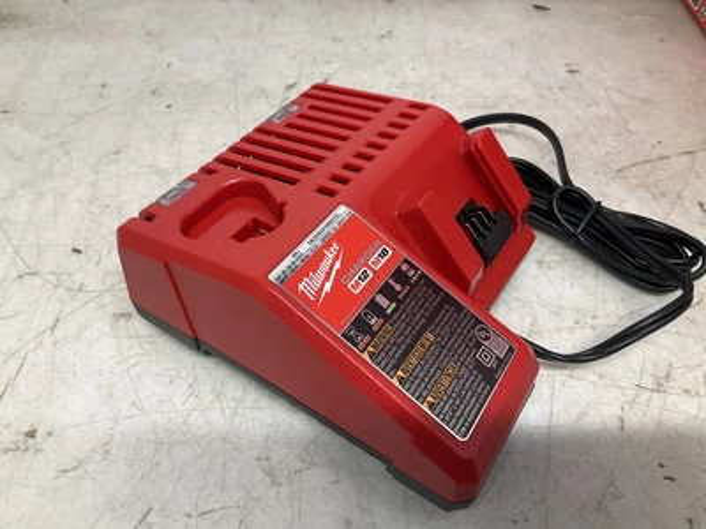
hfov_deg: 61.7
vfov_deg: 48.2
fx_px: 591
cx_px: 353
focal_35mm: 29
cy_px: 264
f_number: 1.8
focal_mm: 3
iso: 64
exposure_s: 1/120
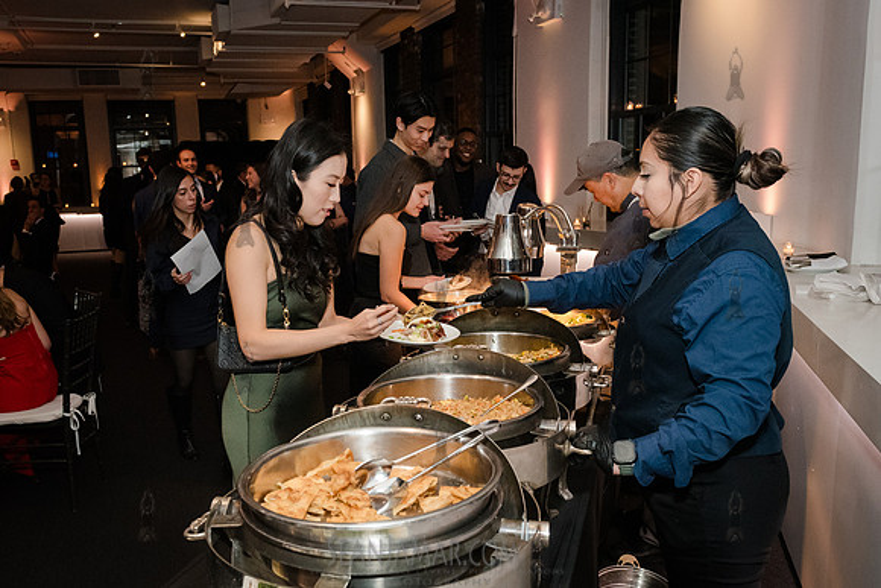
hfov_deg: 58.9
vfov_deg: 41.5
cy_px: 315
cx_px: 378
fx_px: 776
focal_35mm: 32
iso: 5000
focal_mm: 24
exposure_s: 1/160
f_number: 4.5
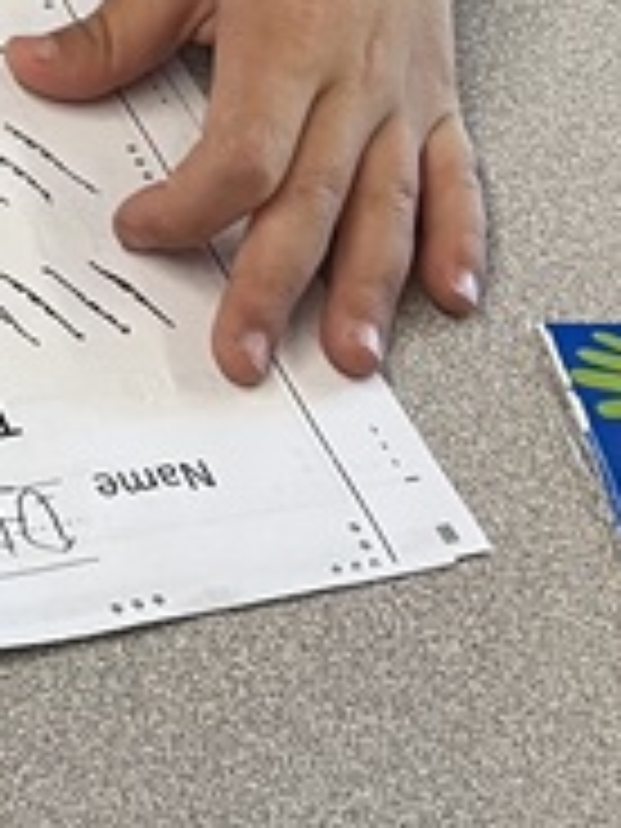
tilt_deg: -33.6
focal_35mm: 113
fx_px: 2703
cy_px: -387
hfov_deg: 12.1
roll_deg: -3.4
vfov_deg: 16.1
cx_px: -459
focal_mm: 5.7
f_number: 1.5
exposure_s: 1/60
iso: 160
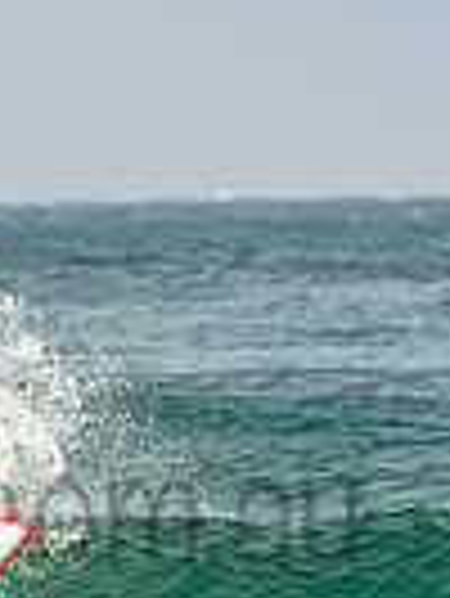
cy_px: 461
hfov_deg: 1.2
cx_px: -117
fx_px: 21718
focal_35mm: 1255
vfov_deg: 1.6
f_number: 5.6
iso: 200
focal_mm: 200
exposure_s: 1/1000
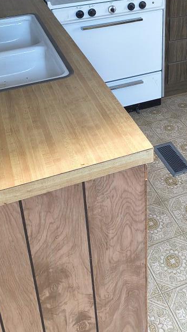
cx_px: 126
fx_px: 396
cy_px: 61
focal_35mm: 45
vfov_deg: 43.1
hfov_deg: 26.4
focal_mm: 4.68
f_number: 1.7
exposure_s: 1/60
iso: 1126
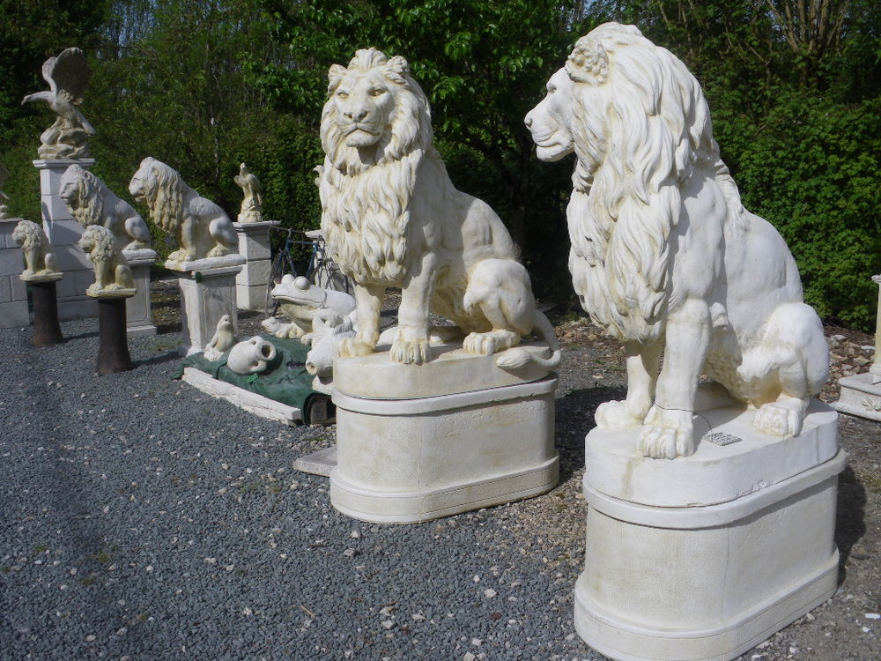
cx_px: 440
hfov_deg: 51.4
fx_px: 916
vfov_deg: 39.7
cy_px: 330
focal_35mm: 36
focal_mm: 6.3
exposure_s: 1/400
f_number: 5.4
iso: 64
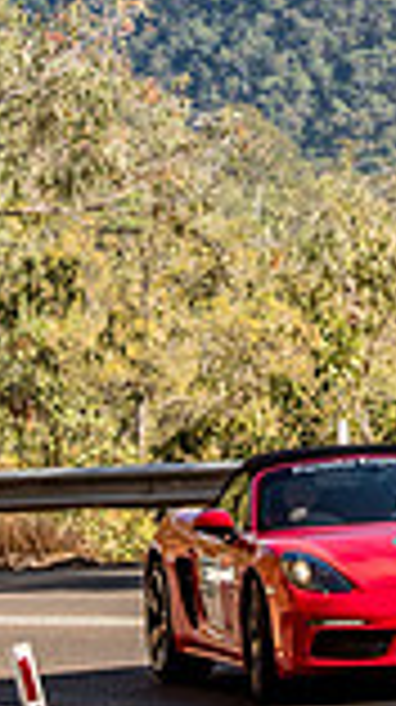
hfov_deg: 2.9
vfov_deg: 5.2
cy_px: -139
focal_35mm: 414
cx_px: 342
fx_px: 7749
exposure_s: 1/2500
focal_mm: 92
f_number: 5
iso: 250
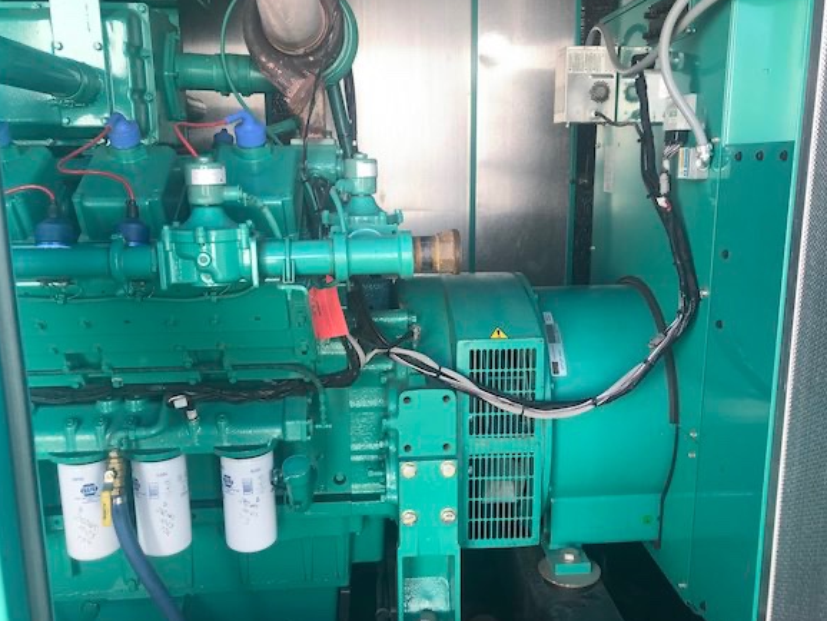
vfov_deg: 45.5
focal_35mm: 31
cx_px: 421
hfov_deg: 58.3
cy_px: 321
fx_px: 741
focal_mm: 3.99
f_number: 1.8
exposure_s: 1/129
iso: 20
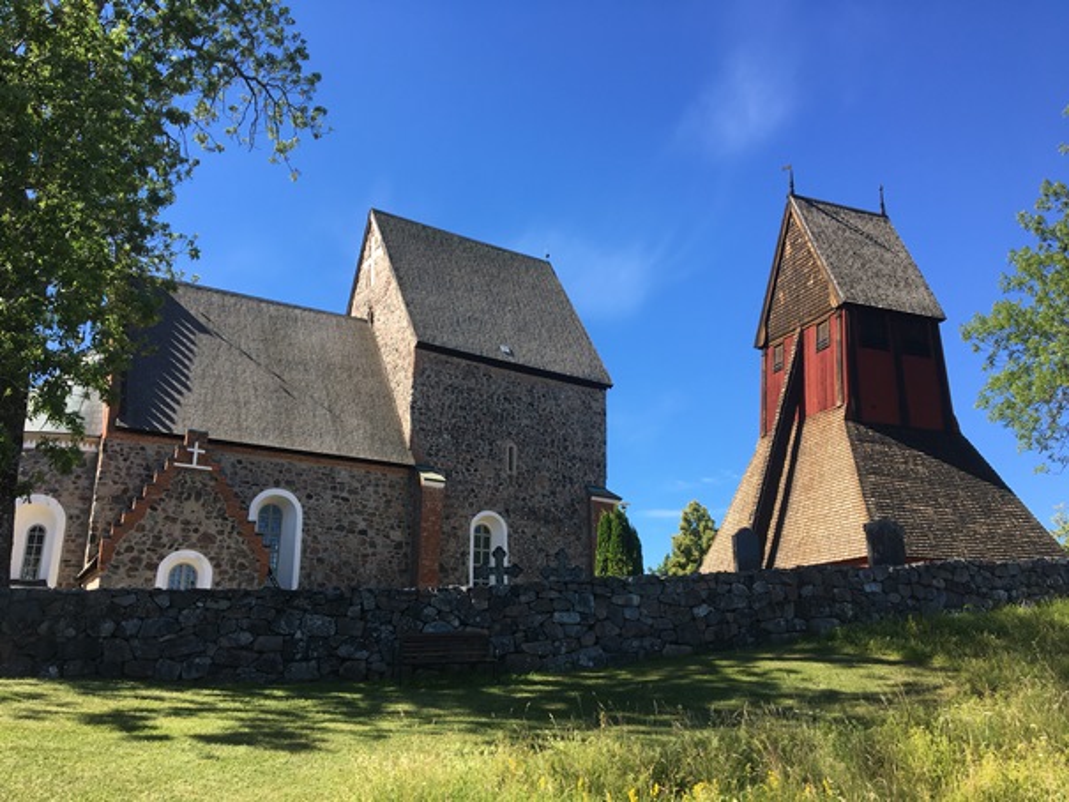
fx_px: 896
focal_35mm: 29
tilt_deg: +17.3
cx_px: 534
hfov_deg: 61.6
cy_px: 401
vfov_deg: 48.2
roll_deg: +0.0
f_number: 2.2
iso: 25
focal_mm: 4.15
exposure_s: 1/651
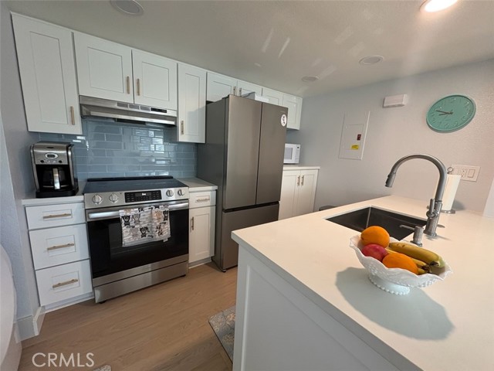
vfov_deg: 85.7
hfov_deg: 102.1
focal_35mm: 14
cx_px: 247
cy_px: 186
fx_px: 200
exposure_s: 1/60
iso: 200
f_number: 2.2
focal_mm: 2.22
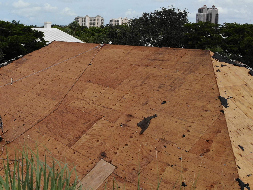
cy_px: 74
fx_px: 329
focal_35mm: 45
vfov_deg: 32.1
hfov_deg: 41.3
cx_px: 76
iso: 100
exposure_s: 1/1433
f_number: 2.8
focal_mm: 4.5
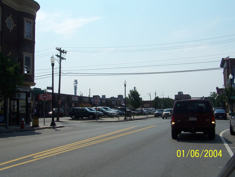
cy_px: 88
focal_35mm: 38
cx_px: 118
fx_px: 258
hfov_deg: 49.0
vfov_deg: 37.7
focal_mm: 6.3
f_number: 5.6
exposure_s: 1/1000
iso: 80
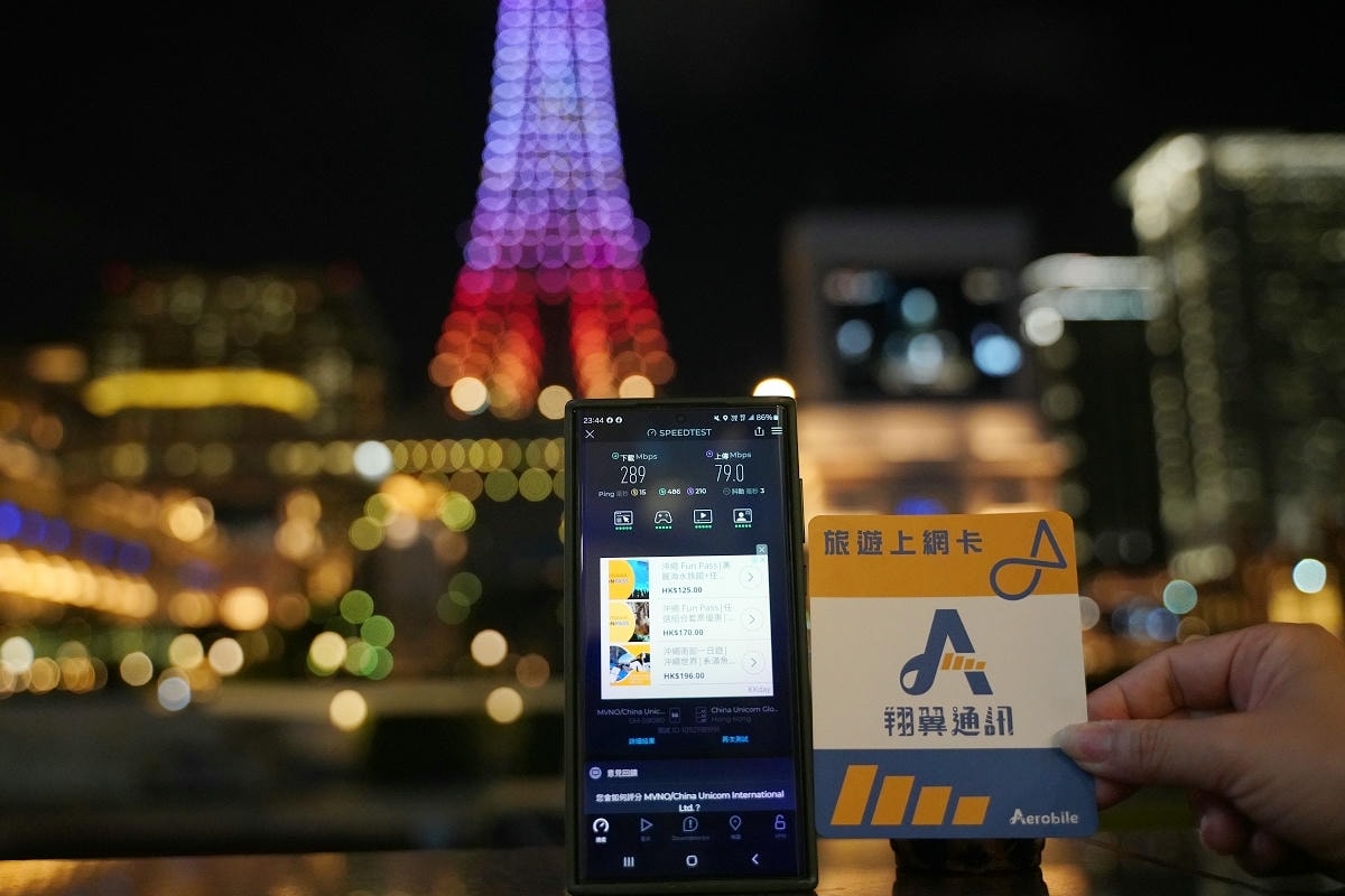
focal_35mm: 35
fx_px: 1308
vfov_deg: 37.9
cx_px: 672
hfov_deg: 54.4
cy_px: 448
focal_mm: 35
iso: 5000
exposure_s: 1/160
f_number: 2.8
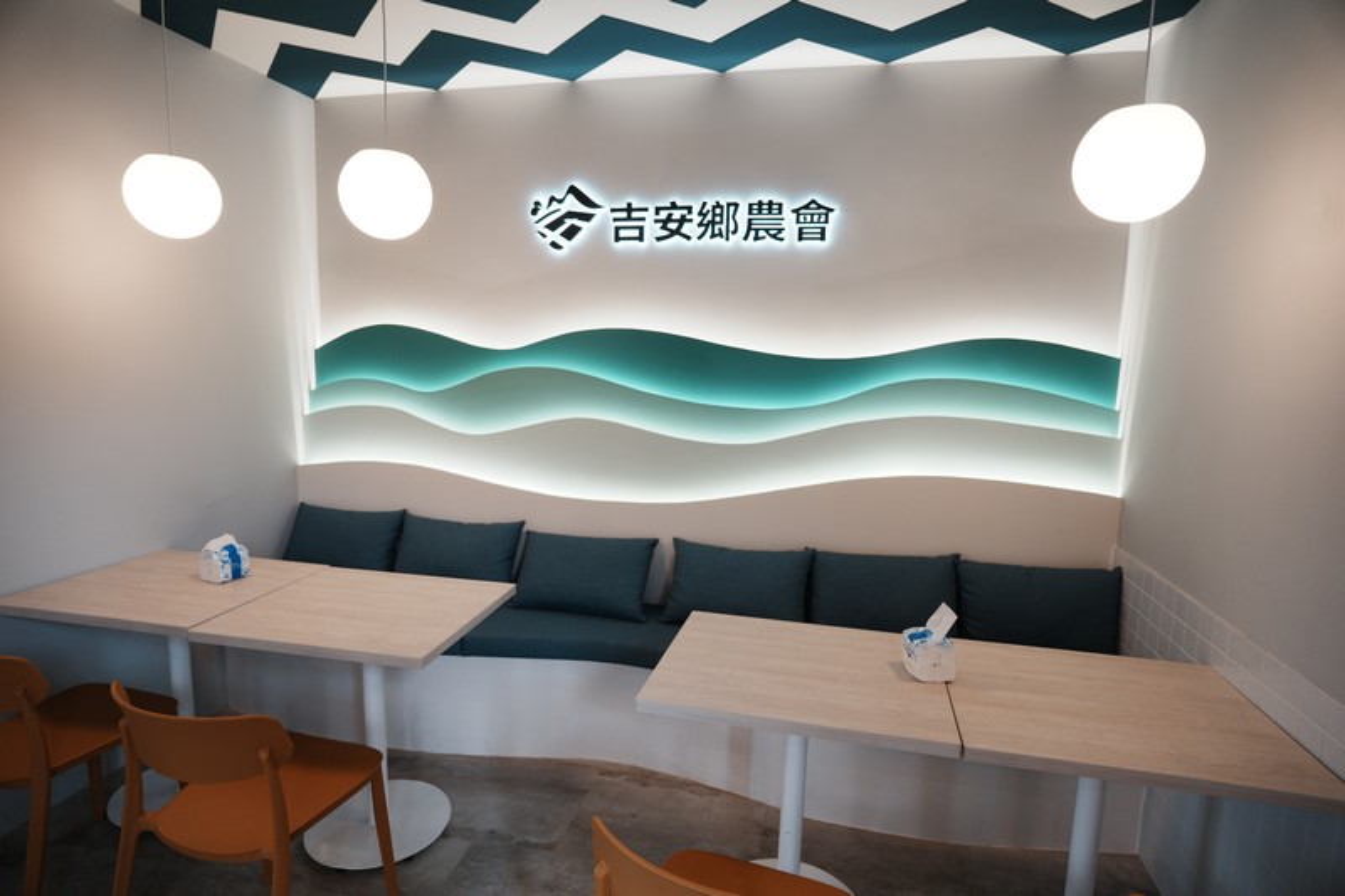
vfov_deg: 61.9
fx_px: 747
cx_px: 672
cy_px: 448
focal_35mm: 20
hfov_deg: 84.0
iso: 400
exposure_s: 1/100
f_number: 4
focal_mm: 20
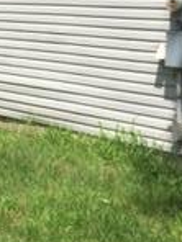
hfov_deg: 11.6
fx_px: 876
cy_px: 26
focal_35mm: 125
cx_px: -33
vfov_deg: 15.6
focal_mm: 4.15
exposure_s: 1/2198
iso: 32
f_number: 2.2
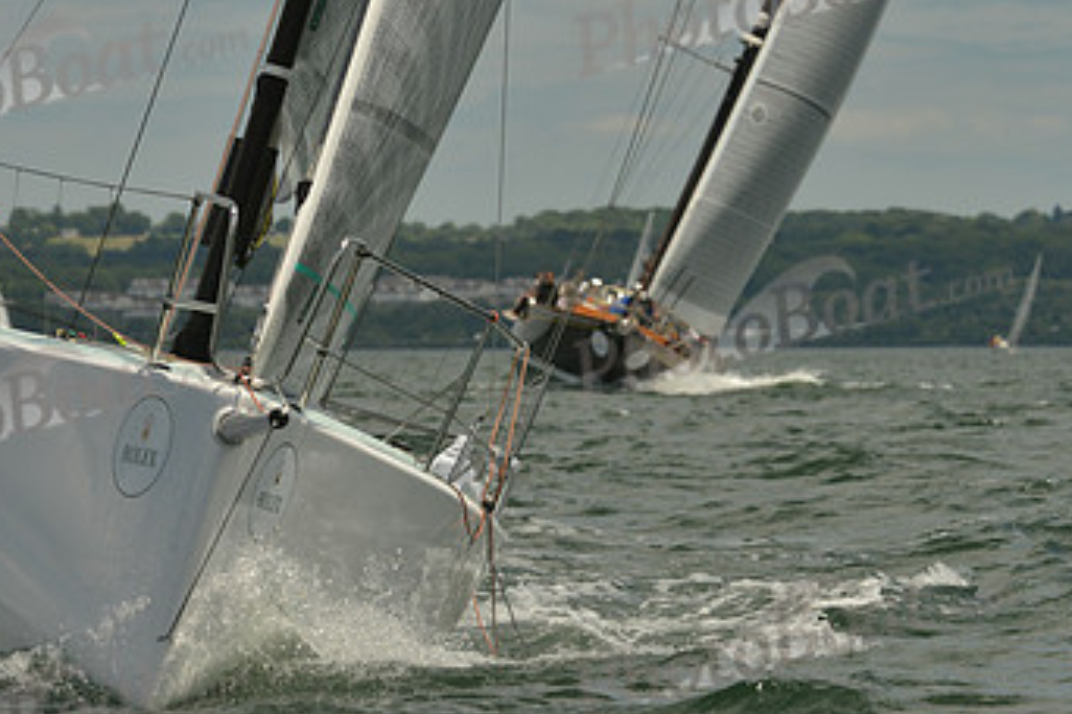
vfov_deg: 3.1
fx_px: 13131
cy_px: 202
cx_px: 414
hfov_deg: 4.7
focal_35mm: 441
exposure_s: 1/800
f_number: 9
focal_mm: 260
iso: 200
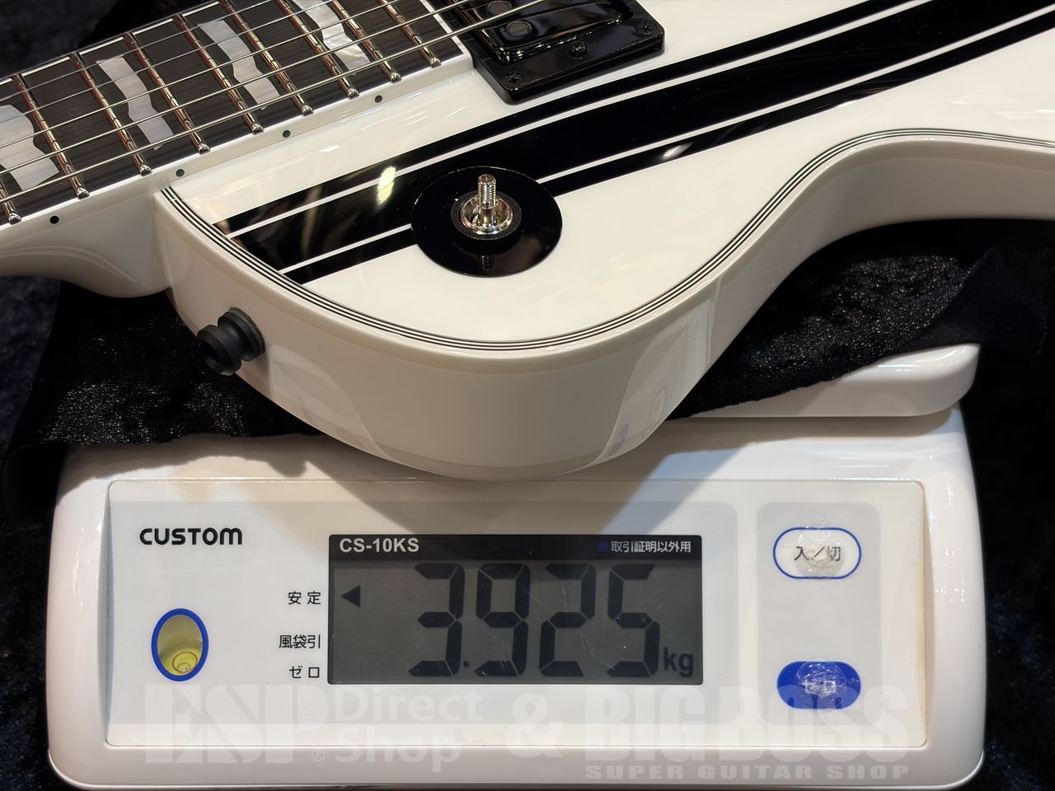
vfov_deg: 28.0
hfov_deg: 36.8
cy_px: 396
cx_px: 528
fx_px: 1585
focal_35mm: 52
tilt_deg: -47.1
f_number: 1.6
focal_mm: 5.96
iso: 64
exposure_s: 1/60
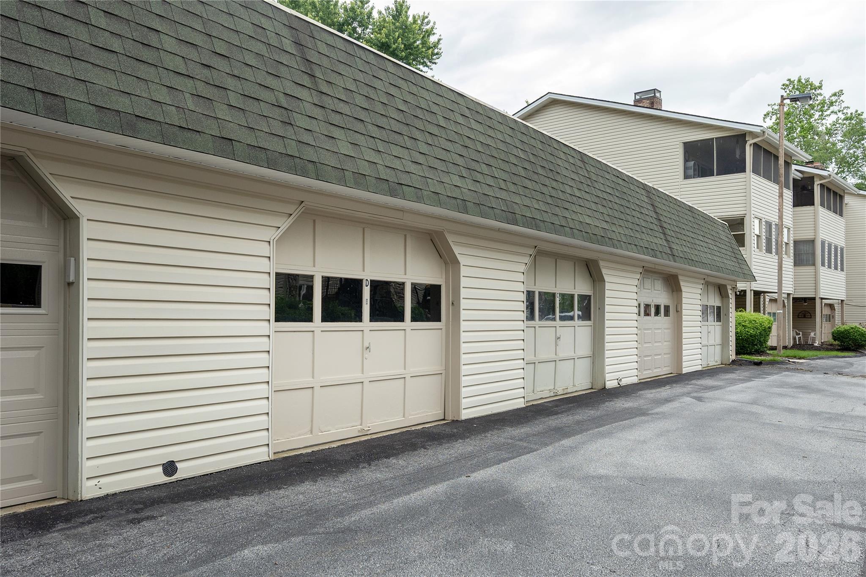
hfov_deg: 84.0
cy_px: 288
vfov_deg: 61.9
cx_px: 433
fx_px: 481
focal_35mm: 20
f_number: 7.1
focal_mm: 20
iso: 250
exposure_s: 1/400
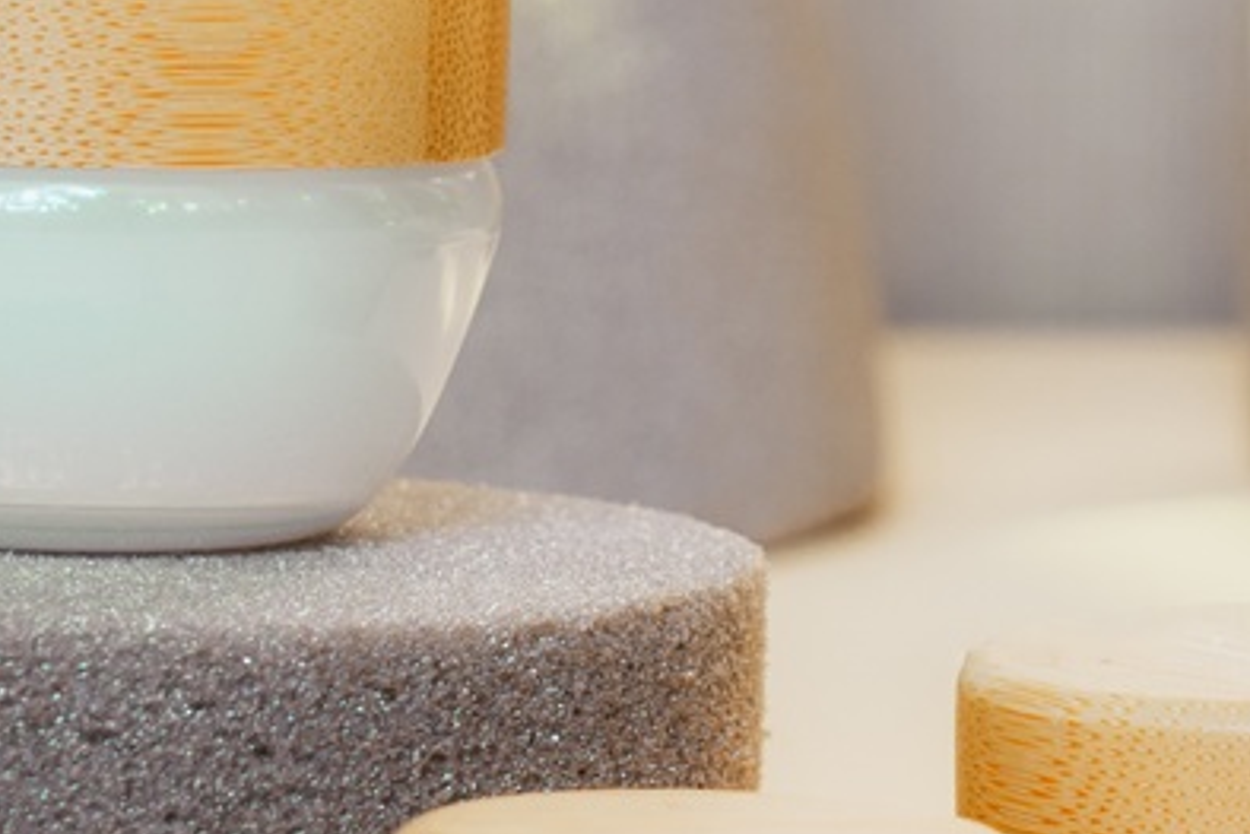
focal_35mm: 256
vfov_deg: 5.4
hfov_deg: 8.0
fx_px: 8892
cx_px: 1164
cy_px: -130
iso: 125
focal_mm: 56
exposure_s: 1/5
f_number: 8
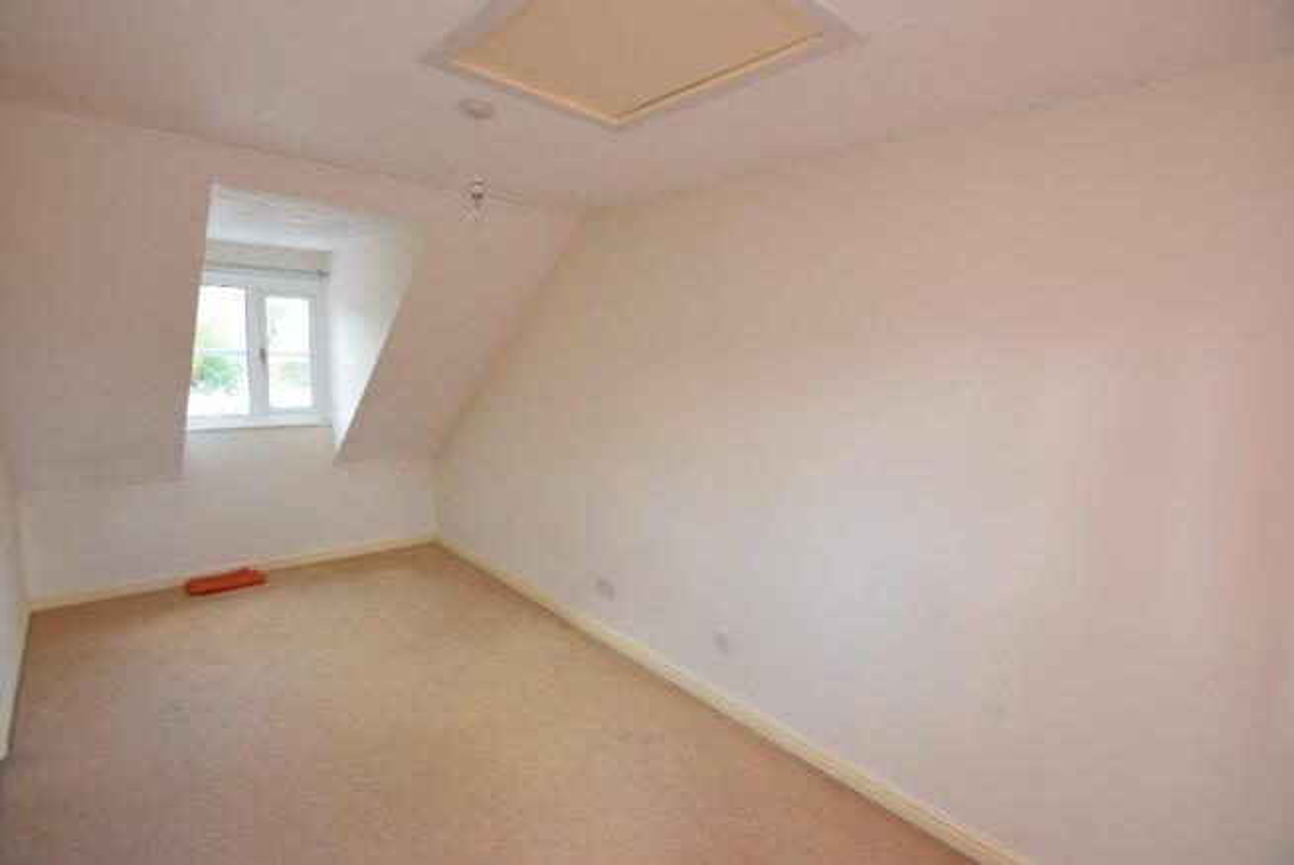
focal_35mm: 16
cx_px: 647
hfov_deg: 94.9
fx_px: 593
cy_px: 432
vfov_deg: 72.1
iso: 800
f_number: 5
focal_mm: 11
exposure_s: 1/100
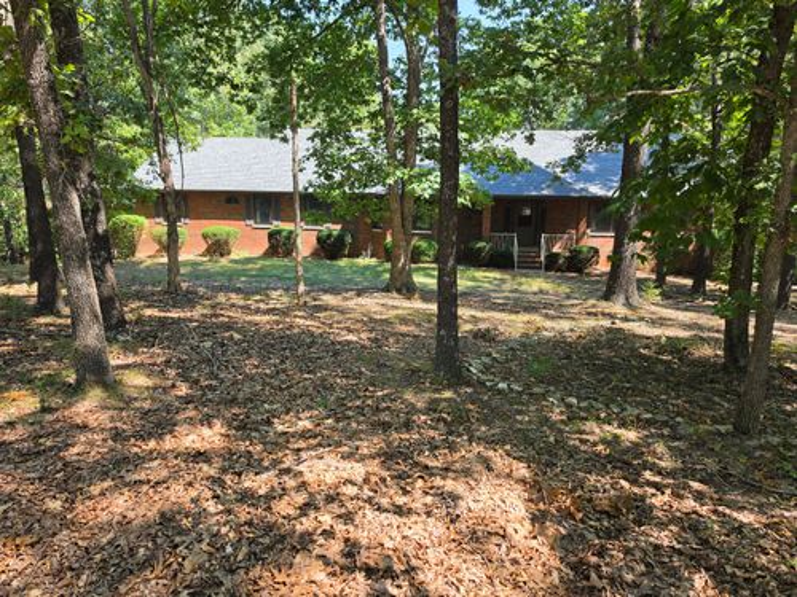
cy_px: 298
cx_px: 398
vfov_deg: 58.9
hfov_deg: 73.9
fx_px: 530
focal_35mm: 23
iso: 10
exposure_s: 1/203
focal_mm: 6.5
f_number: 1.4
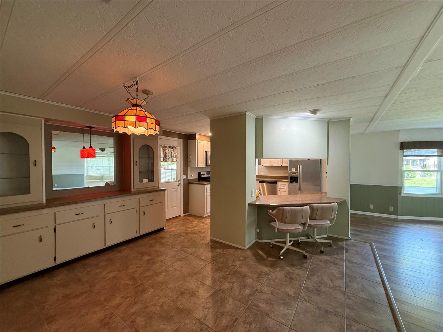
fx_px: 179
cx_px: 222
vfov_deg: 85.7
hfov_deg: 102.1
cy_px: 166
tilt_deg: -0.1
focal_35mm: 14
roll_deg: -0.1
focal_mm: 2.22
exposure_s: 1/60
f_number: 2.2
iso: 320
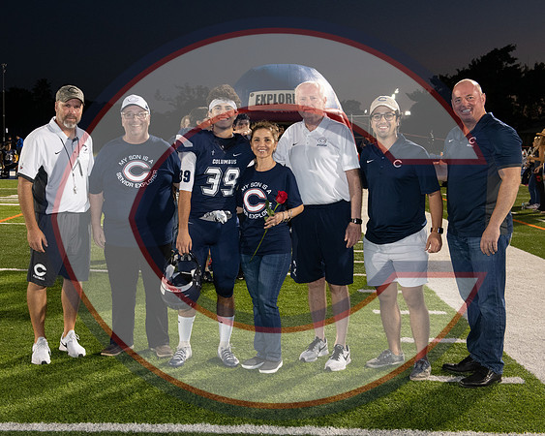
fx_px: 763
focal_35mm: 47
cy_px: 218
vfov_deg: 31.9
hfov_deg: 39.2
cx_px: 235
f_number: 7.1
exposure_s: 1/60
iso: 1600
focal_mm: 42
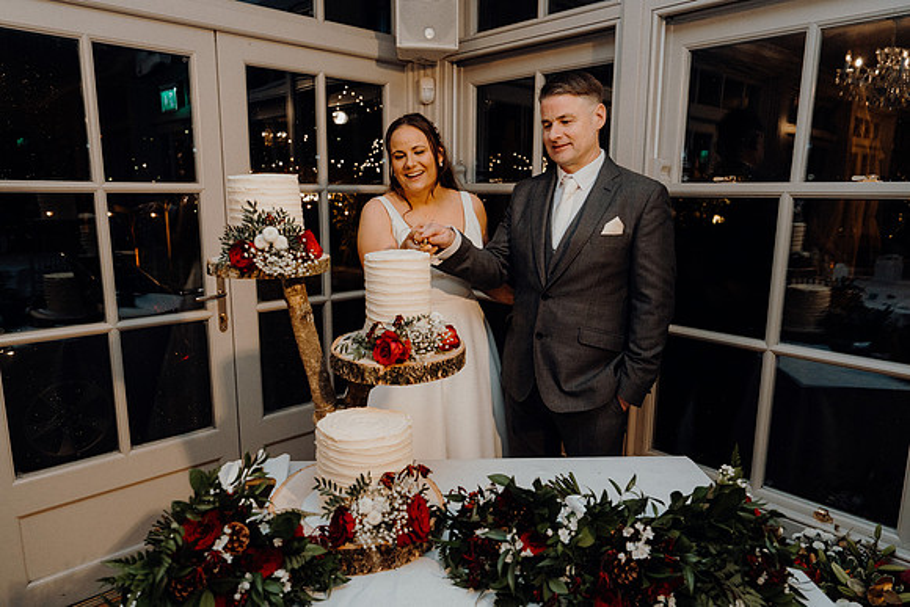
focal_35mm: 24
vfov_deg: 53.2
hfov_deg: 73.7
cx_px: 455
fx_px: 607
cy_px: 304
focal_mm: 24
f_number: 3.5
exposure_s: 1/160
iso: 2500
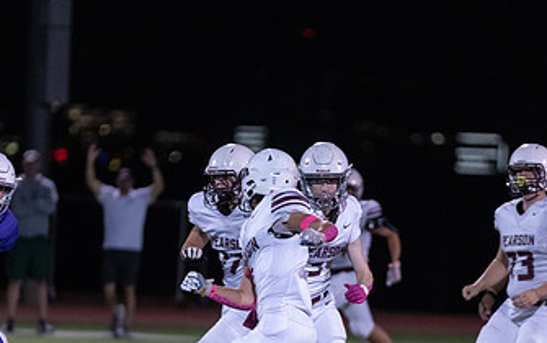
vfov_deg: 3.2
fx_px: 6072
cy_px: 335
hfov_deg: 5.2
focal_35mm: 407
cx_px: 268
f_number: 2.8
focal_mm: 200
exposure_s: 1/1250
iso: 5000
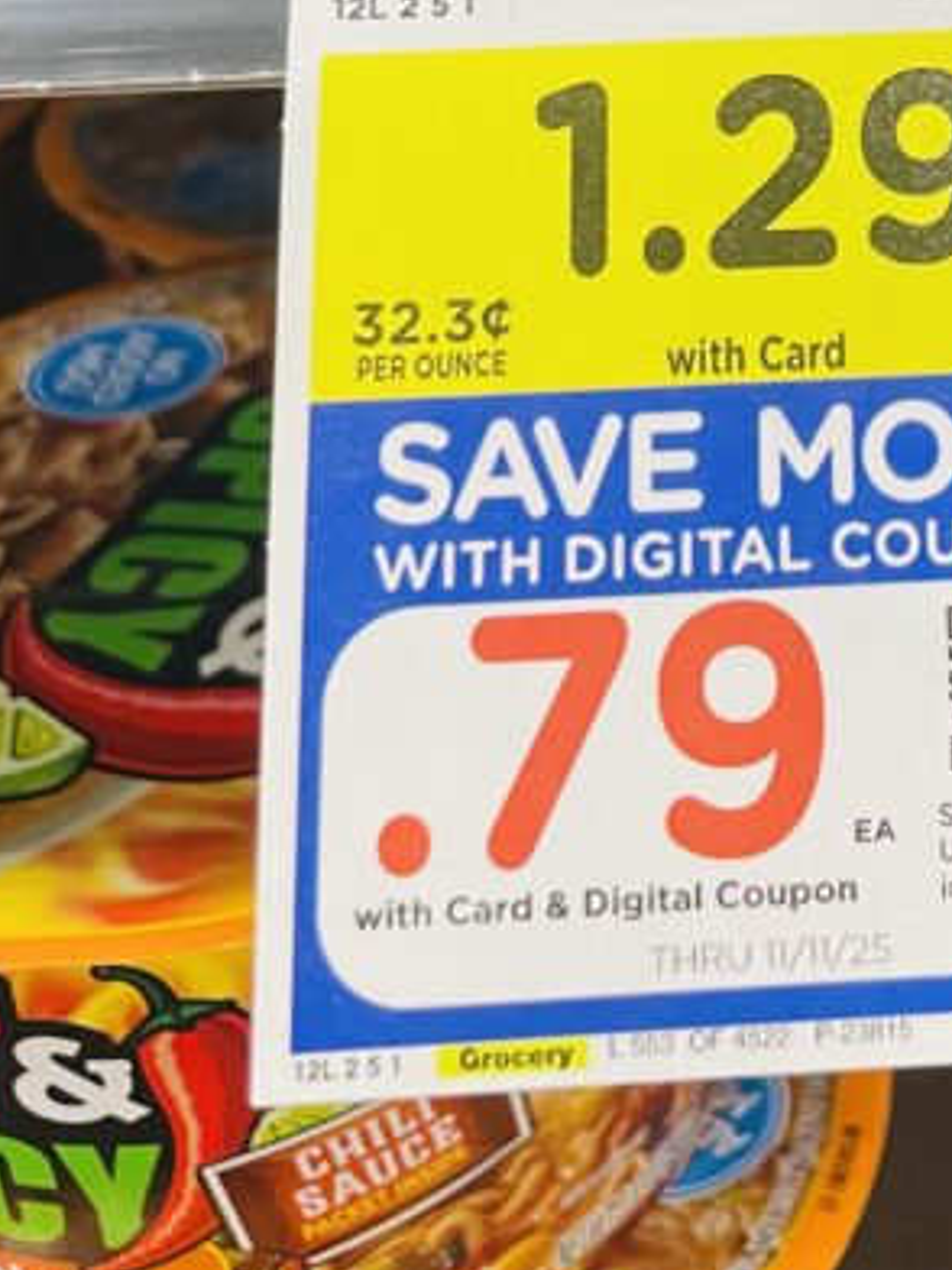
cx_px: 1001
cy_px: -288
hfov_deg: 20.7
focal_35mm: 68
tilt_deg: -16.8
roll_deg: +1.3
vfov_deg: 25.4
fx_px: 2493
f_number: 1.6
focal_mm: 4.2
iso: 100
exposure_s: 1/60
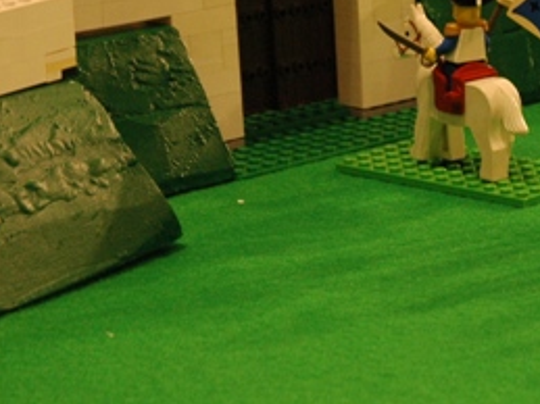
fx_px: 3196
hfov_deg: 9.4
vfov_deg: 7.2
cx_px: 811
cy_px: 267
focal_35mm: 205
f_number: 5.6
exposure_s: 1/40
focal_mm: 46
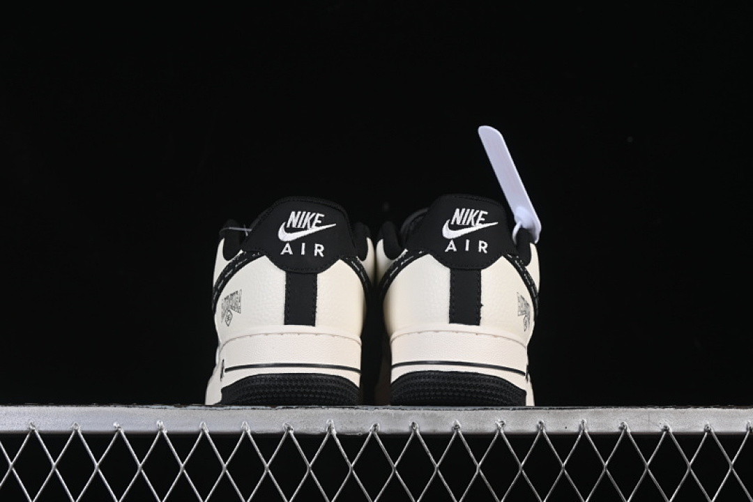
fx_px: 1569
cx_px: 376
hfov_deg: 27.0
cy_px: 251
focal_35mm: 75
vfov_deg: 18.2
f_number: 8
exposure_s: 1/80
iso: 160
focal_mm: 50
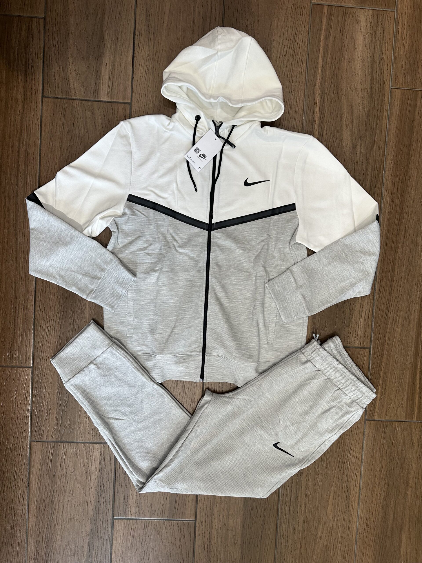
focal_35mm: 24
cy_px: 282
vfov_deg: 71.6
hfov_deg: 56.8
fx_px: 390
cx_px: 211
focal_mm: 6.86
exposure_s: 1/100
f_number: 1.78
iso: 80
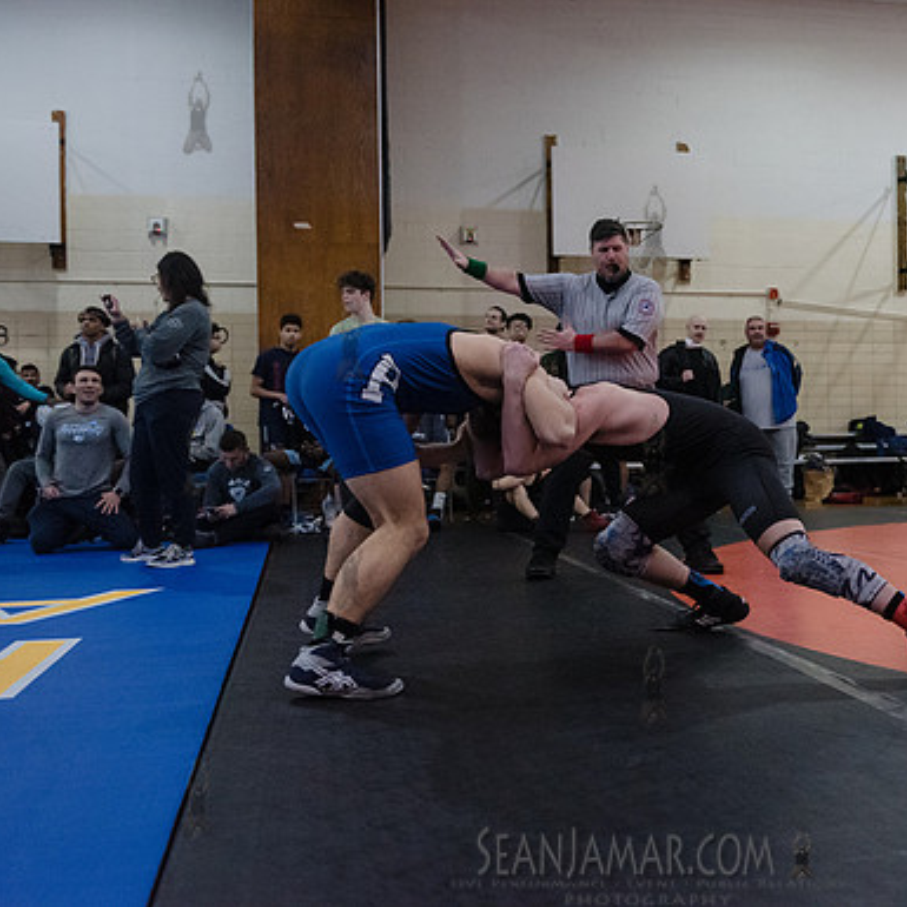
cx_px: 653
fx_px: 1215
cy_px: 454
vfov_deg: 40.9
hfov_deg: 40.1
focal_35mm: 41
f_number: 3.2
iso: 8000
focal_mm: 32
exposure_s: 1/400
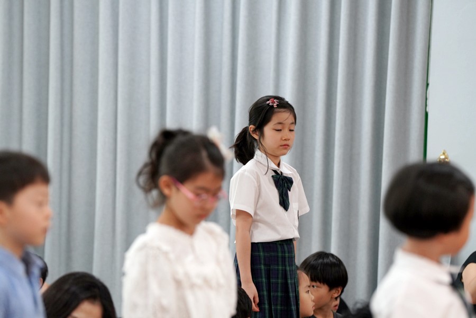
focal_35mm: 200
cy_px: 159
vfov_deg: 6.9
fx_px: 2644
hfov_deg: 10.3
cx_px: 238
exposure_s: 1/250
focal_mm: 200
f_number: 4
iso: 2000
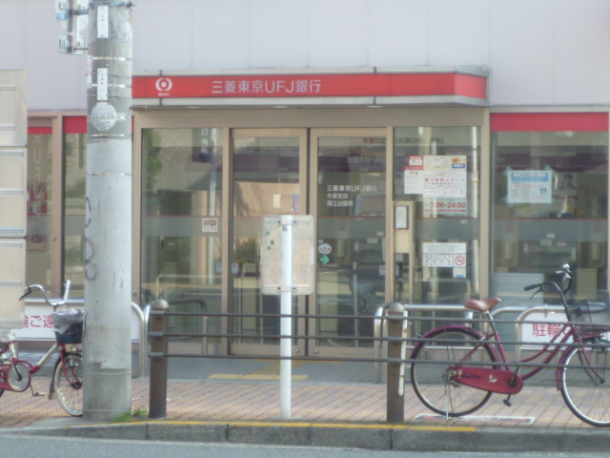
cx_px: 305
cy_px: 229
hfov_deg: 14.5
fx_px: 2397
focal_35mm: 136
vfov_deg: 10.9
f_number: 4.9
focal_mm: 12.2
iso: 80
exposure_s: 1/60
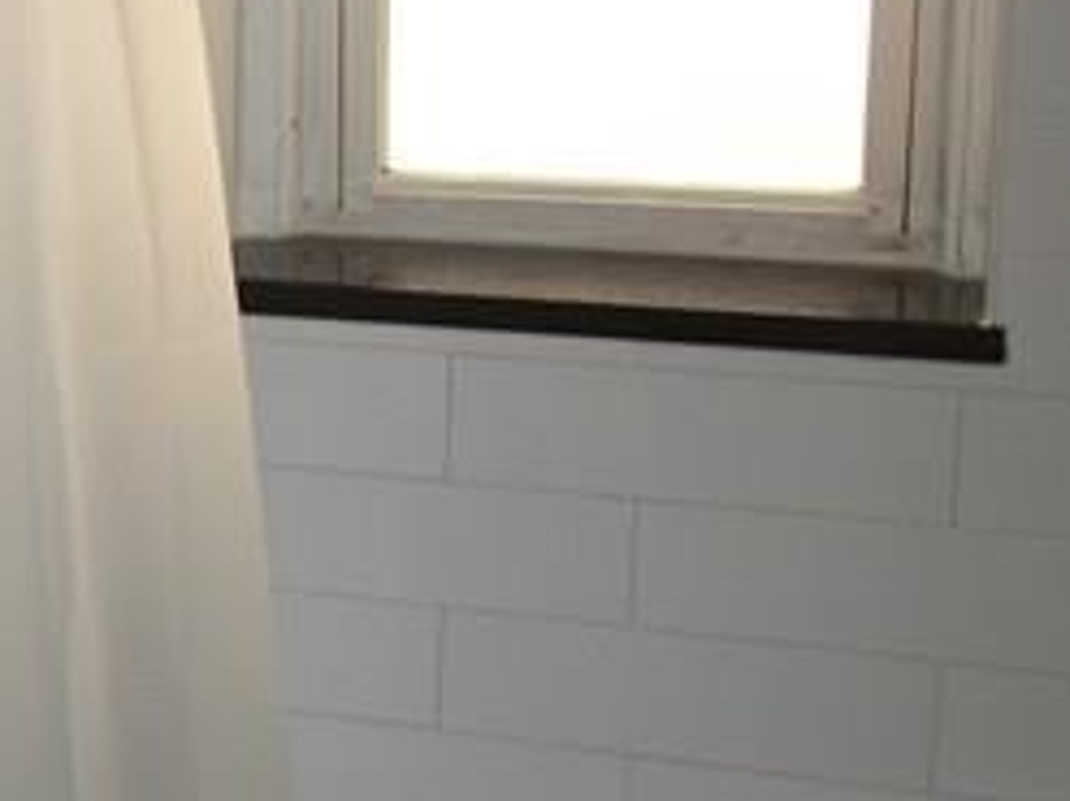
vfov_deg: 17.8
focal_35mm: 83
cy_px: 424
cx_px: -251
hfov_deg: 21.7
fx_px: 2564
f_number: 2.9
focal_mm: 5.7
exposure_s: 1/30
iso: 80
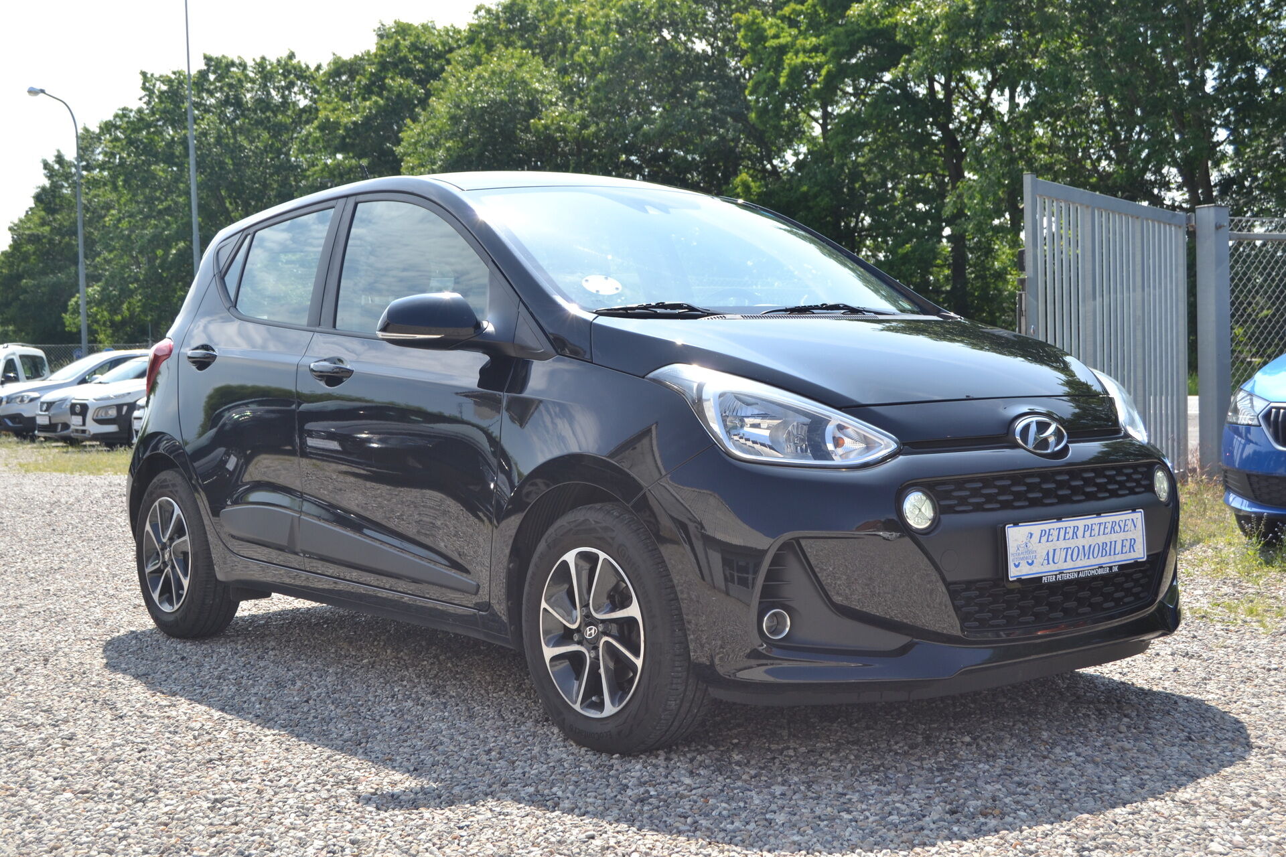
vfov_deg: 28.9
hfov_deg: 42.3
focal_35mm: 46
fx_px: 1661
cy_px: 428
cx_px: 643
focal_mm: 31
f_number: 7.1
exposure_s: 1/200
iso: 100
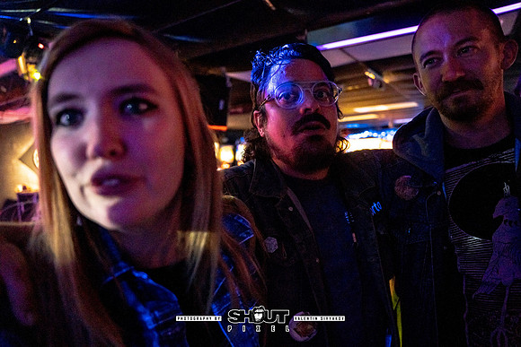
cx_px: 260
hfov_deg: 73.7
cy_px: 174
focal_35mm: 24
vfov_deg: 53.2
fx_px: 347
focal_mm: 24
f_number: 2.8
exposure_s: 1/200
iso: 2500
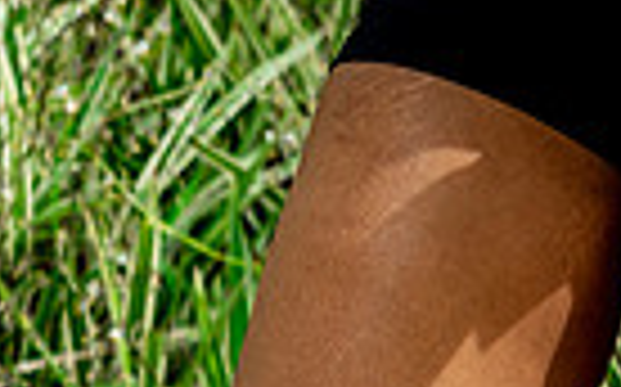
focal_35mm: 213
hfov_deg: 9.8
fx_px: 3602
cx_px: 670
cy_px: -594
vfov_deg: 5.9
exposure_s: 1/200
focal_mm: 64
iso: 100
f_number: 5.6
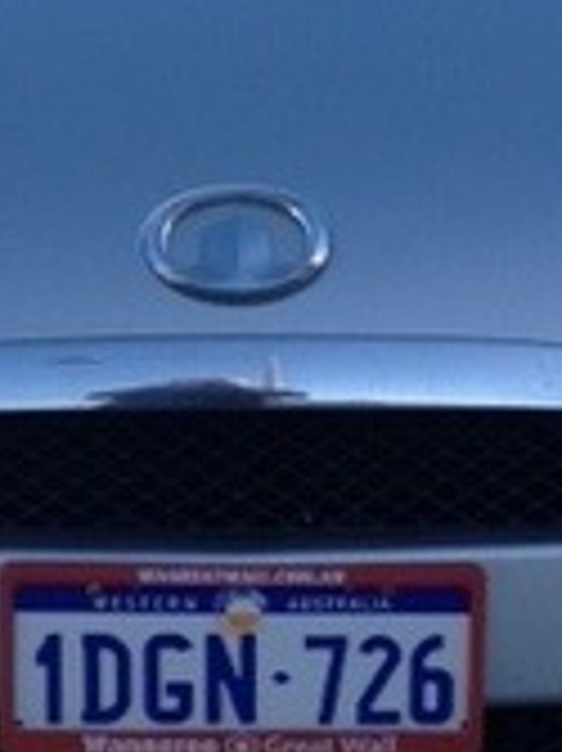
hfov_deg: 11.7
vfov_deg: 15.6
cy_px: 216
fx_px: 2731
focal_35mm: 126
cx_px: 243
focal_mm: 4.28
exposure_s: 1/502
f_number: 2.4
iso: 64
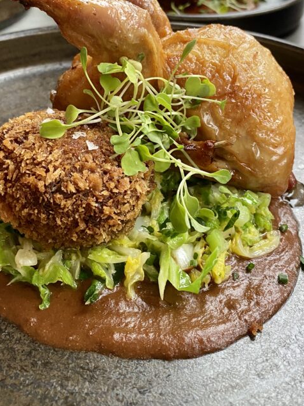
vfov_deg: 44.1
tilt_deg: -31.7
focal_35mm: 42
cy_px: 133
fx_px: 492
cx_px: 142
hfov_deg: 34.3
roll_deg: -0.3
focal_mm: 4.25
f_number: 1.8
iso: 160
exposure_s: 1/60
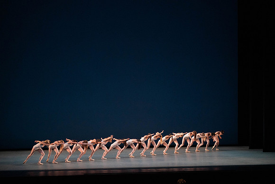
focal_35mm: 100
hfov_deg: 20.4
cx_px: 138
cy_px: 92
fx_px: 764
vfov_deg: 13.7
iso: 5000
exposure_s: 1/400
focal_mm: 100
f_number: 6.3
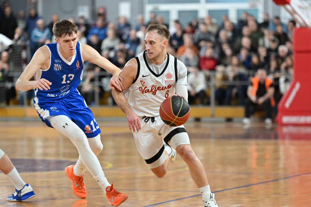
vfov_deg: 8.1
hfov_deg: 12.1
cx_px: 156
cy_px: 104
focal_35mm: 170
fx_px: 1468
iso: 5000
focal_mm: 170
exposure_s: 1/1250
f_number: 2.8
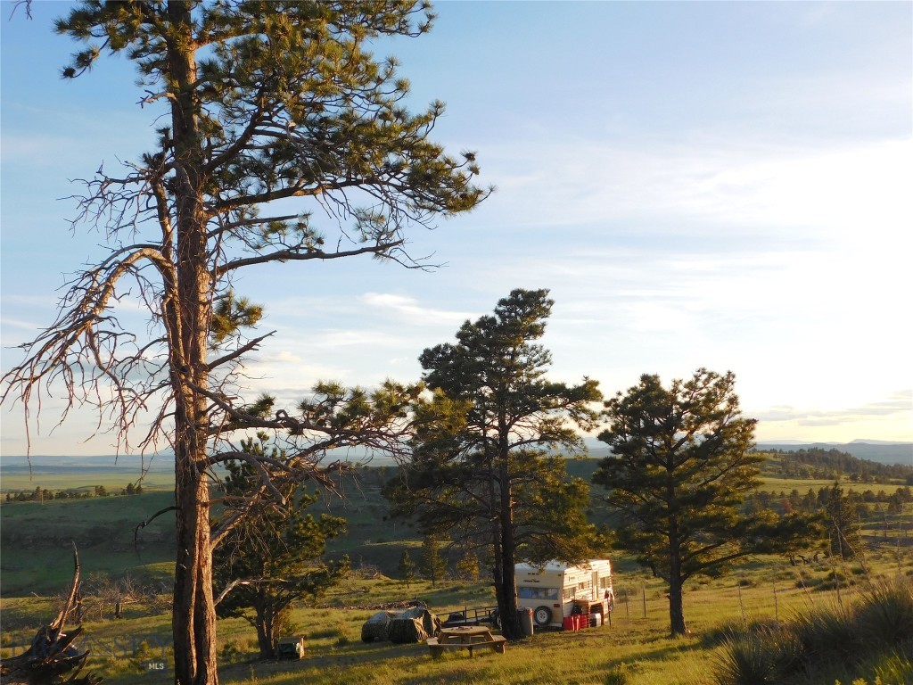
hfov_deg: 46.8
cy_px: 342
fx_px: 1055
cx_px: 456
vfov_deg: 36.0
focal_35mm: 40
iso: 125
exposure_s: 1/500
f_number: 3.6
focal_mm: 7.1
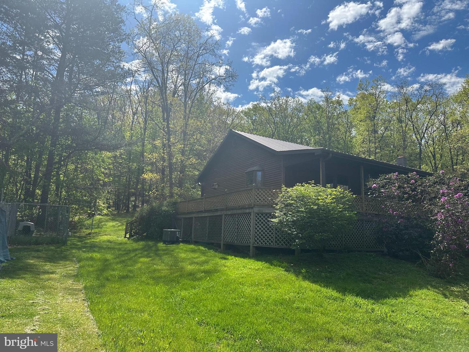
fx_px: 325
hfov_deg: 71.6
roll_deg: +0.0
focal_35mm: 24
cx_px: 234
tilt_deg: +15.4
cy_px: 176
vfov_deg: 56.8
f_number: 1.78
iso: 80
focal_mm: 6.86
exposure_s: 1/5263
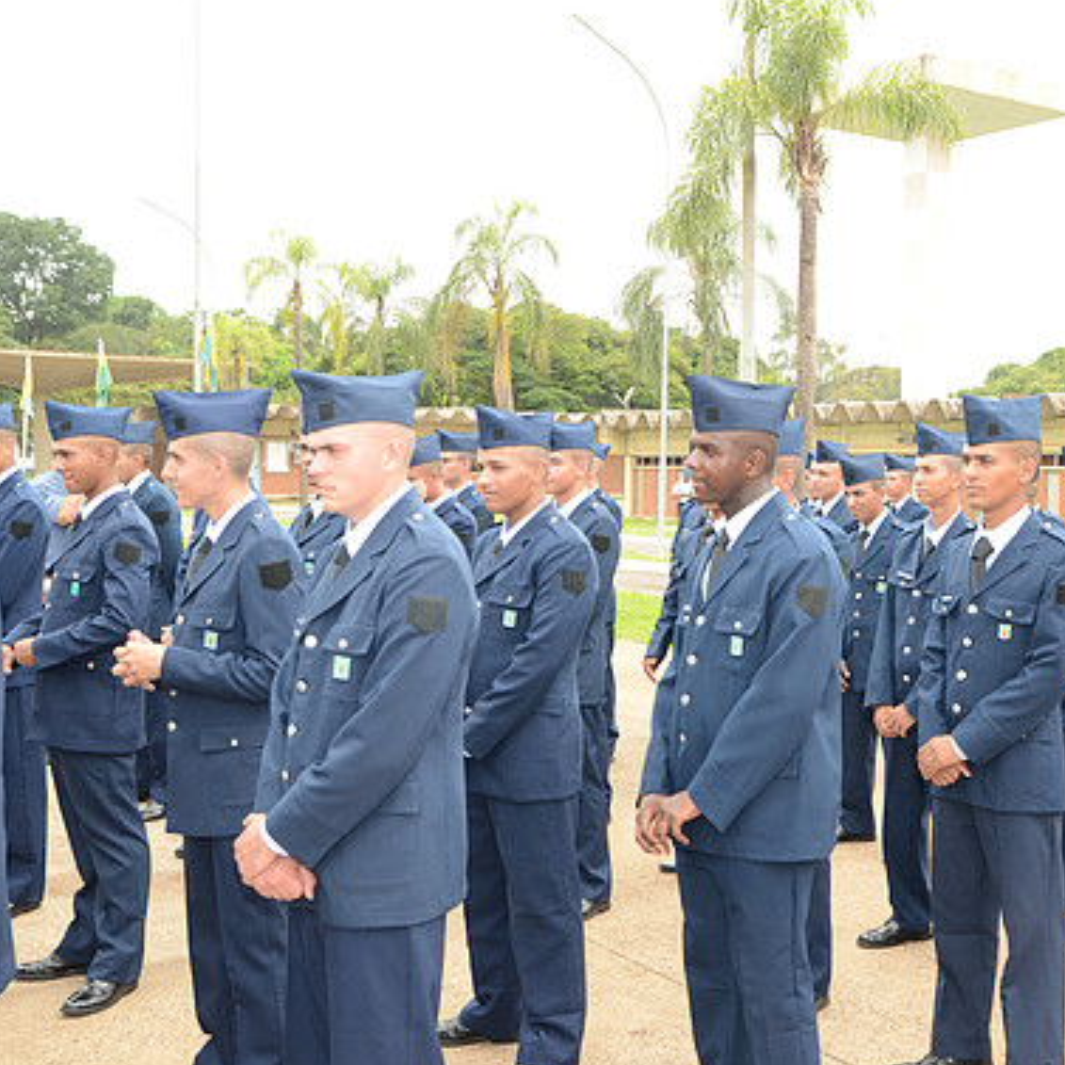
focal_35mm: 43
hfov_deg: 38.6
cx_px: 726
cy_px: 534
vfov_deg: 39.2
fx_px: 1497
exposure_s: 1/250
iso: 320
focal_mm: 22
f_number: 5.6
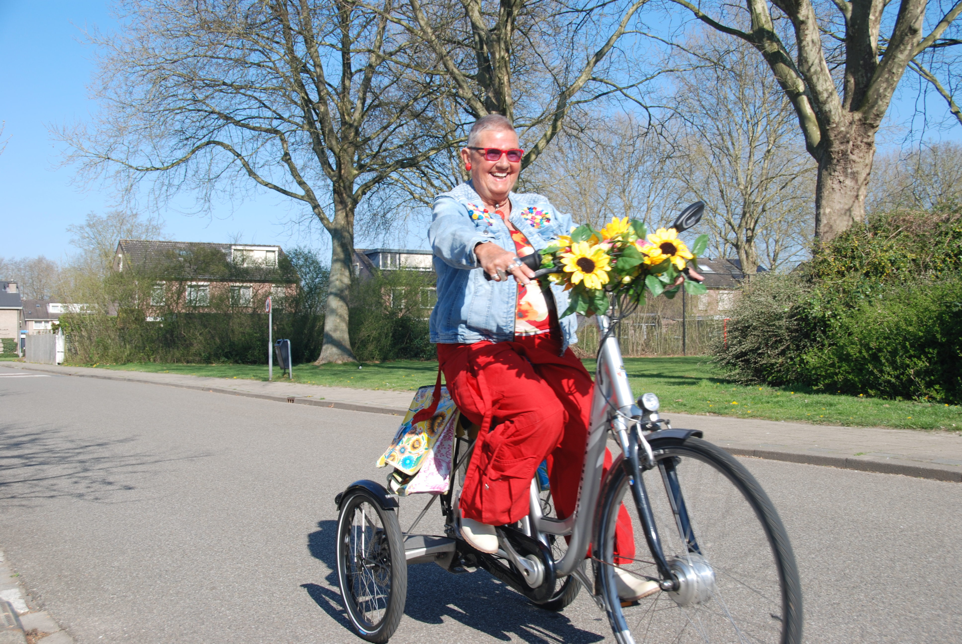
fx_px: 1124
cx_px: 481
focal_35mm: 42
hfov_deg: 46.3
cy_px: 322
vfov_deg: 32.0
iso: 100
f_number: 7.1
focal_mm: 28
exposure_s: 1/200
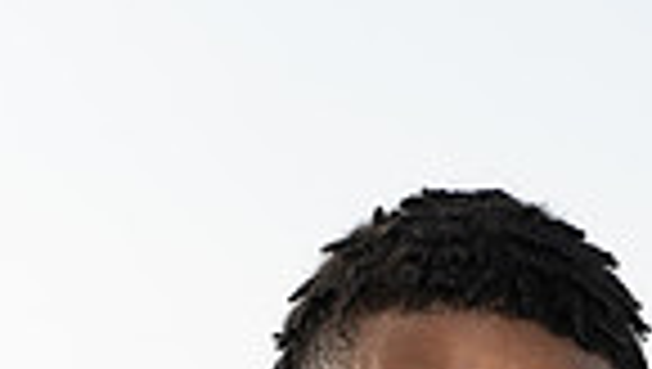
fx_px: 3930
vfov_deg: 5.2
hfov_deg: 9.5
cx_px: 234
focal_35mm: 227
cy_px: 986
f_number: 8
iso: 400
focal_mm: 70
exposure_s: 1/250
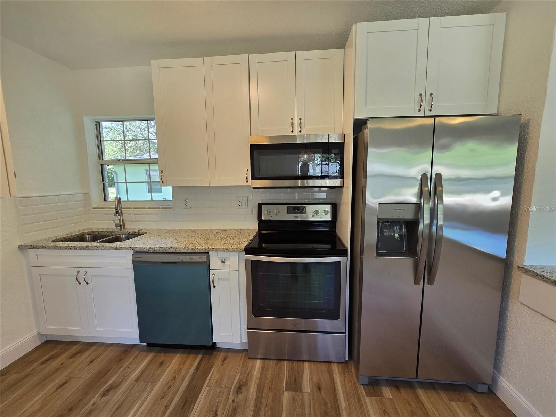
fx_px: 209
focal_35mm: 13
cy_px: 208
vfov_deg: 89.9
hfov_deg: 106.2
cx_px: 278
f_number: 2.2
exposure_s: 1/120
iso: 80
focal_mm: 2.2
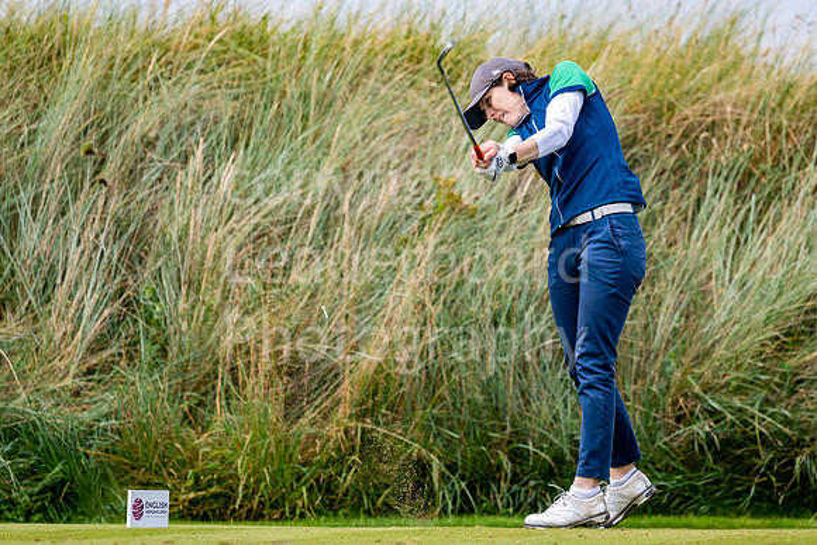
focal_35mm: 351
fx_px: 7957
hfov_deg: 5.9
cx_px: 450
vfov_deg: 3.9
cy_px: 240
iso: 200
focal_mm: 300
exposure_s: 1/1250
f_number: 5
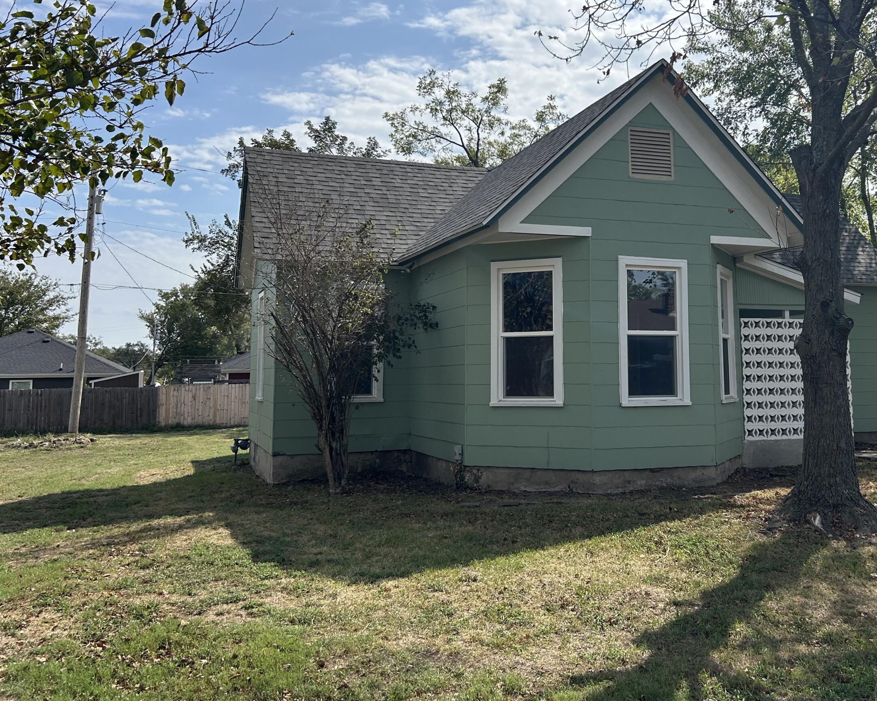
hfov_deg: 51.0
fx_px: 908
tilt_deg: +6.4
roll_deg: +1.0
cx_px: 551
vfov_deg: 42.0
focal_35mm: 35
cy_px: 274
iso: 50
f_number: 1.5
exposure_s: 1/6579
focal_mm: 5.7
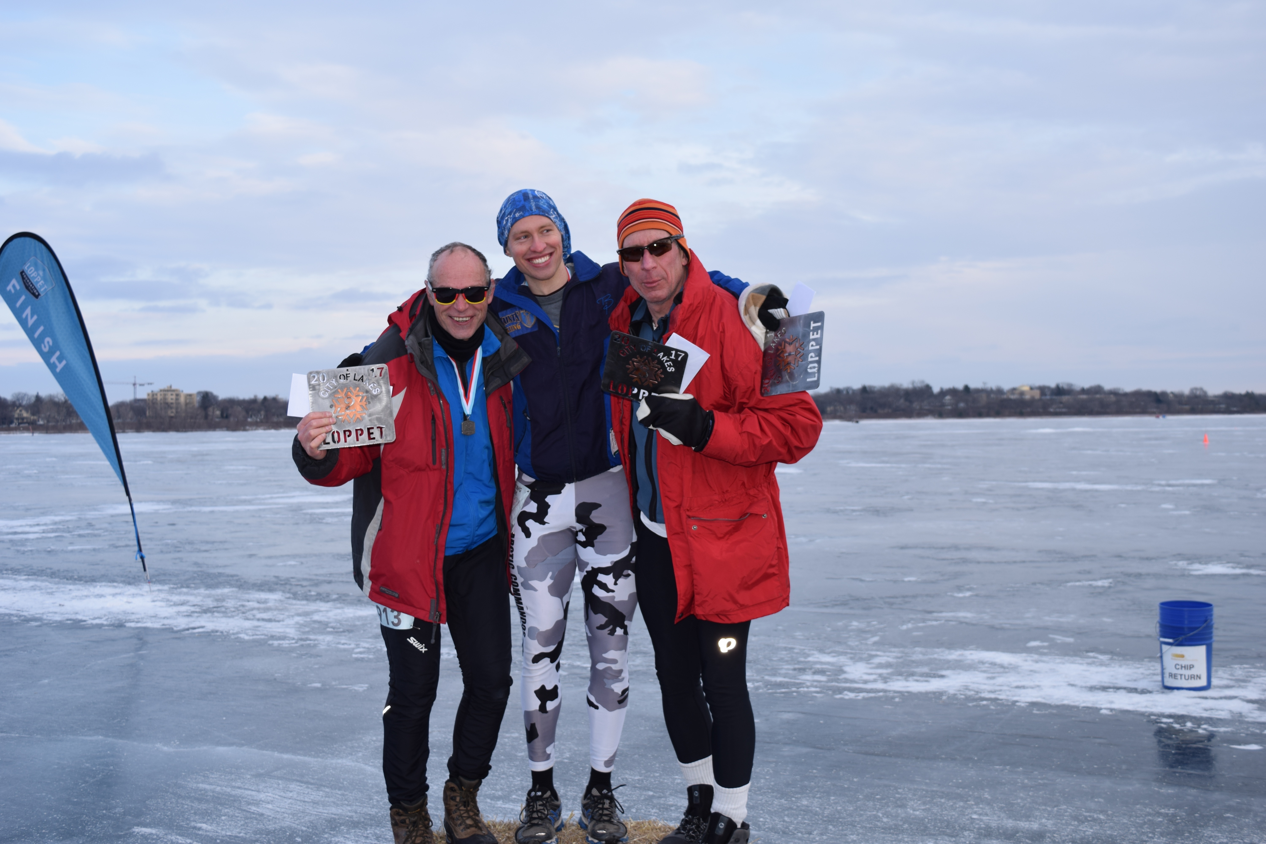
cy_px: 422
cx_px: 633
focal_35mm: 39
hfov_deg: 49.6
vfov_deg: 34.2
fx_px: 1371
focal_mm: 26
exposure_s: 1/125
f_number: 5.6
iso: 100
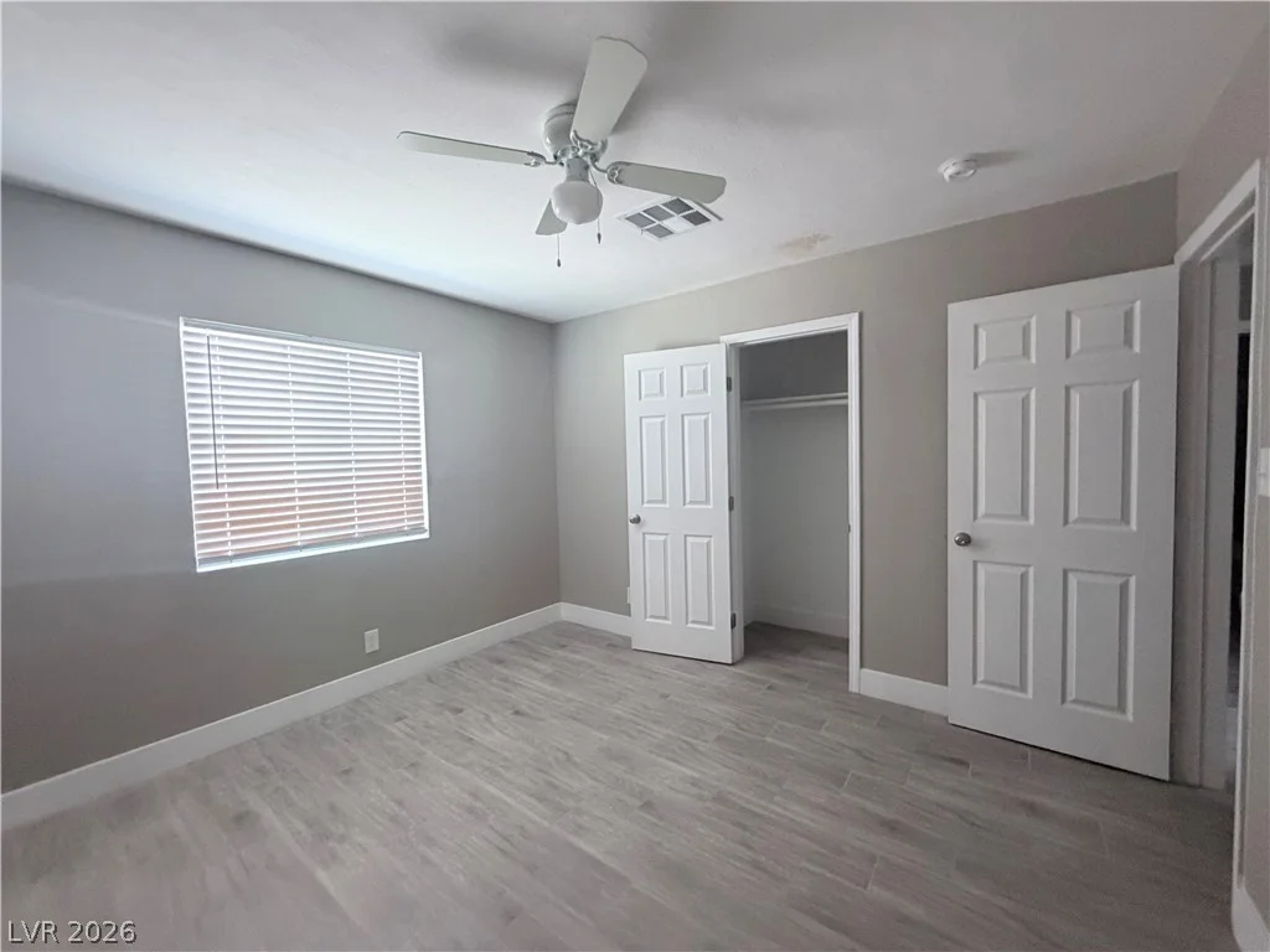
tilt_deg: +0.5
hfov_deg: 102.1
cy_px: 476
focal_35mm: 14
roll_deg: +1.5
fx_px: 514
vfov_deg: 85.7
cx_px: 635
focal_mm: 2.22
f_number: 2.2
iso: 400
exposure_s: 1/60
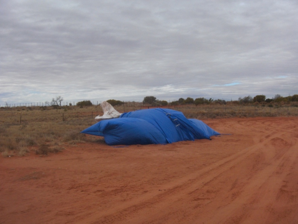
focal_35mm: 39
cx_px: 149
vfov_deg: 36.9
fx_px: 336
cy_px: 112
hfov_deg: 47.8
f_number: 4.8
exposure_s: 1/1042
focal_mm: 8
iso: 100
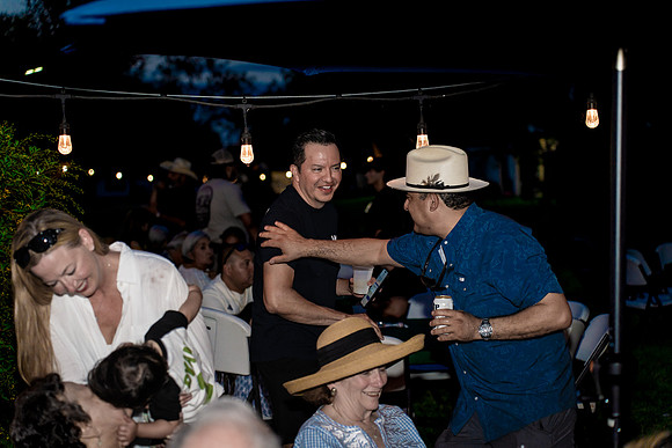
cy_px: 224
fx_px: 1400
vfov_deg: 18.2
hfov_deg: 27.0
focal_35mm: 75
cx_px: 336
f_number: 3.2
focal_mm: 75
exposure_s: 1/200
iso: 2000
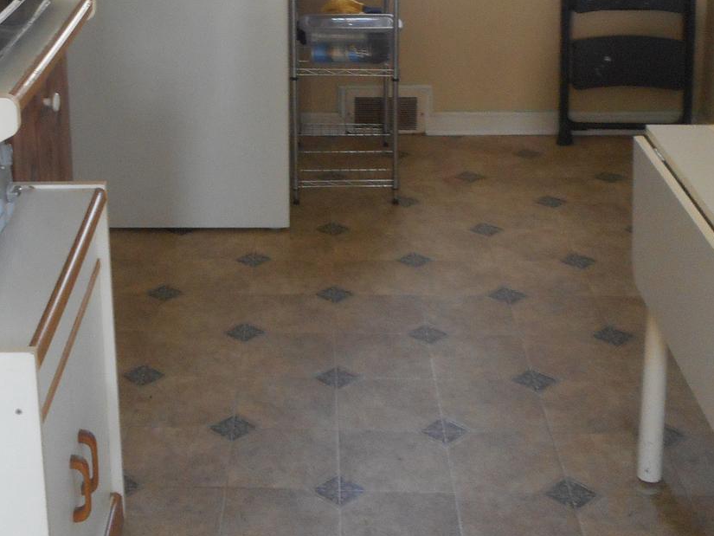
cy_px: 26
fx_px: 1279
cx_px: 220
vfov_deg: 22.9
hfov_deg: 30.9
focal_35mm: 62
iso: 200
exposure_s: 1/30
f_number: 3.7
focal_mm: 4.5
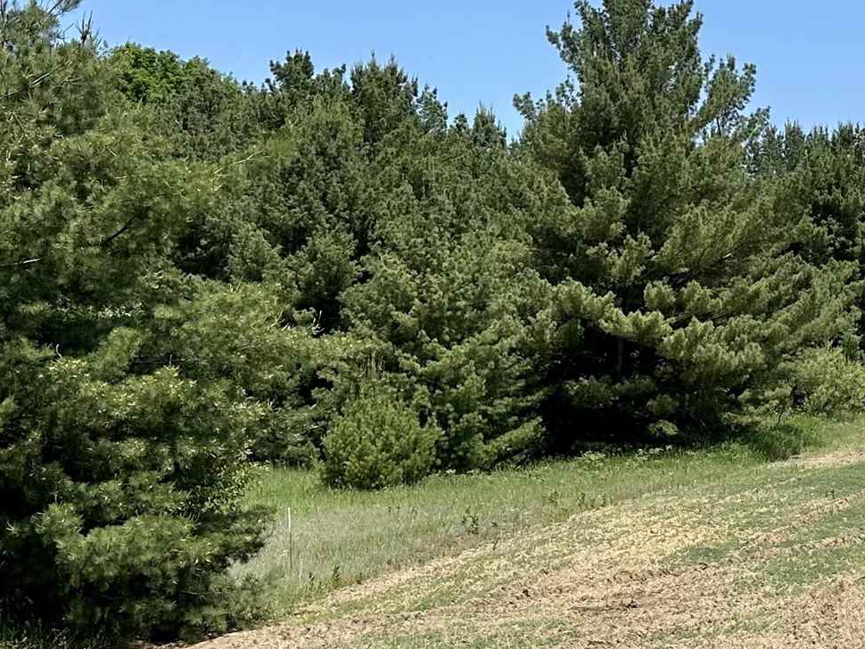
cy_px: 113
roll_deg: +3.8
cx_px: 998
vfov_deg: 19.2
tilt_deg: +8.8
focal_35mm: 76
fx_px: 1900
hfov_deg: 23.7
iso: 80
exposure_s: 1/5000
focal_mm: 6.86
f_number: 1.78
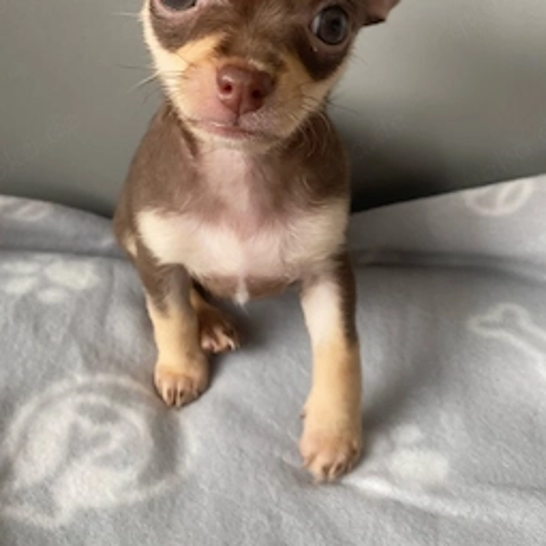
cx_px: 227
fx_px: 642
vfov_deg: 45.4
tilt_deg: -28.0
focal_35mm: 36
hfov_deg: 45.9
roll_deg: +0.4
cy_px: 182
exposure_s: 1/116
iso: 125
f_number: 1.8
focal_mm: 4.25
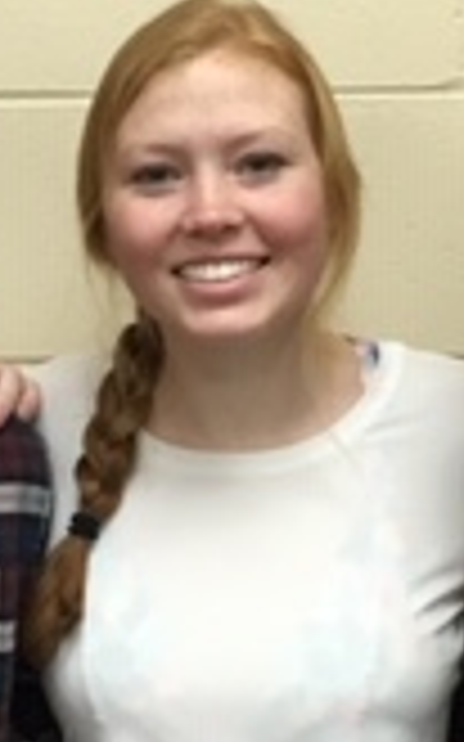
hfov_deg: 10.9
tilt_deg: -6.9
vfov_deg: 17.5
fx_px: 2410
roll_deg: +1.1
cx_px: 5
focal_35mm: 119
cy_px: 427
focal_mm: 4.15
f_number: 2.2
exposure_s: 1/30
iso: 100
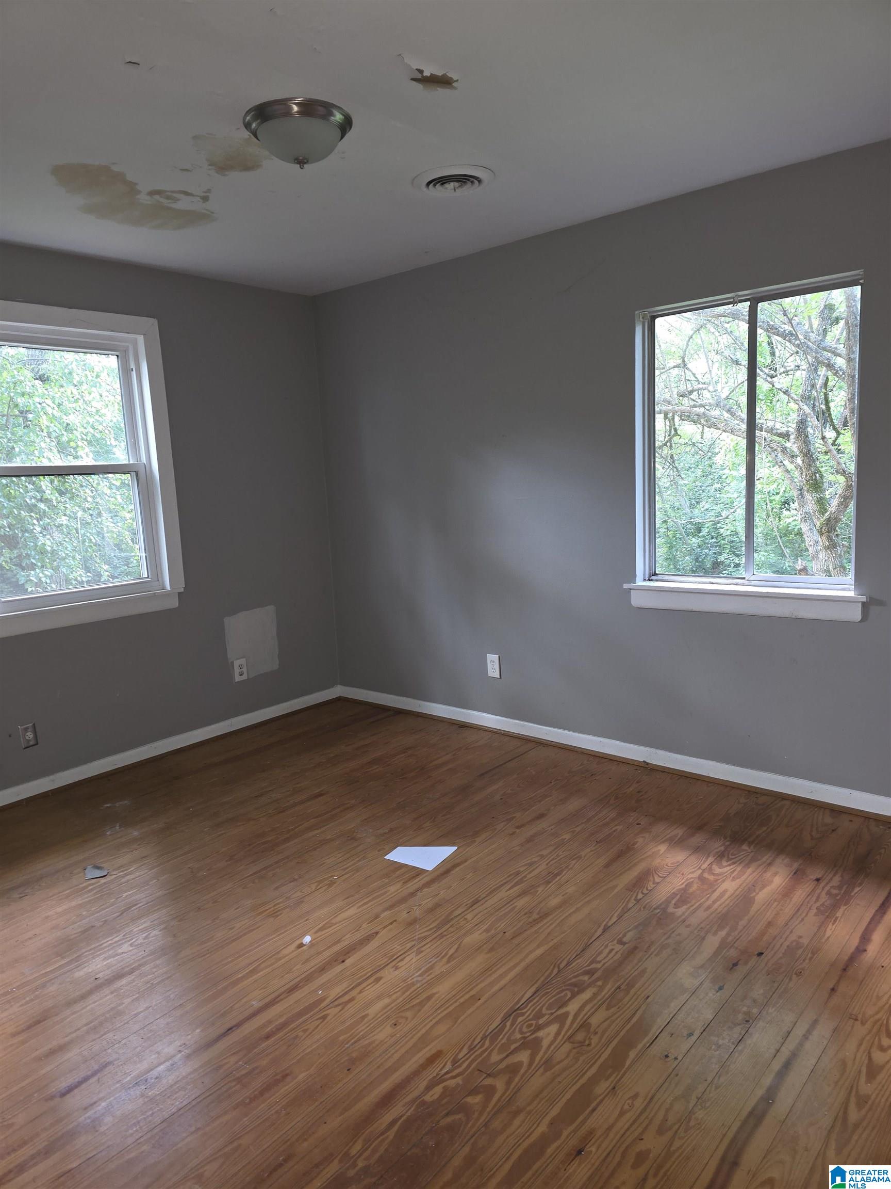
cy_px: 594
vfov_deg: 73.9
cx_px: 446
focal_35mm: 23
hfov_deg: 58.9
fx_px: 789
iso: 125
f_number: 1.7
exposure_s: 1/20
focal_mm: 6.3
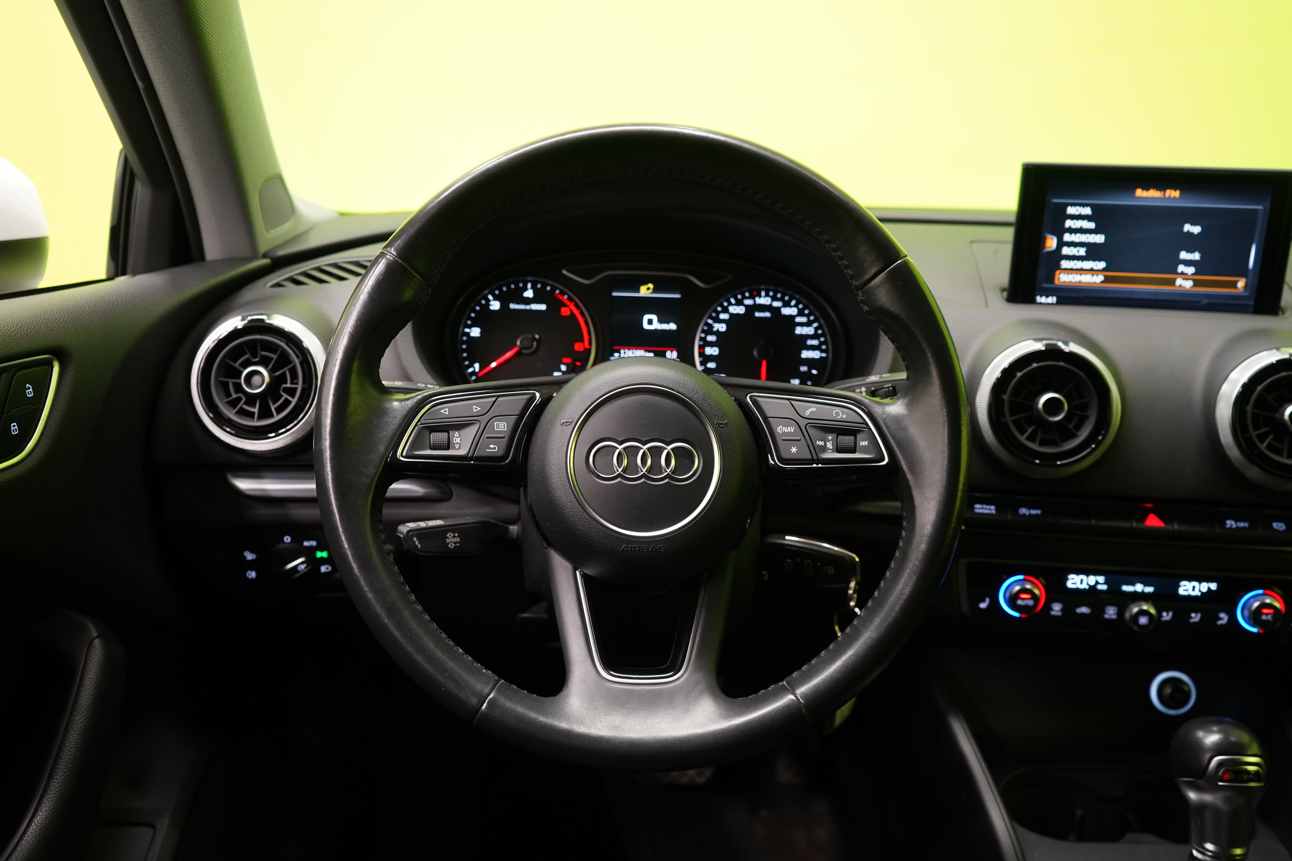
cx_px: 646
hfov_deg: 61.9
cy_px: 430
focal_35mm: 30
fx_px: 1077
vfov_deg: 43.6
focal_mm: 30
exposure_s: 1/25
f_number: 5
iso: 1250
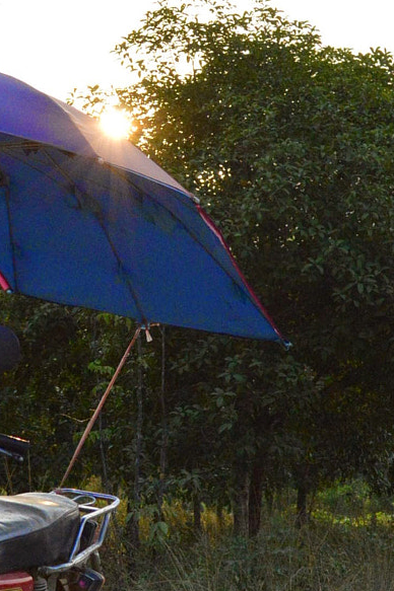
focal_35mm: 107
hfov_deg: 12.8
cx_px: 114
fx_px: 1759
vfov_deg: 19.0
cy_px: 398
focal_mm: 26
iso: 1600
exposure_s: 1/2500
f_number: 5.6
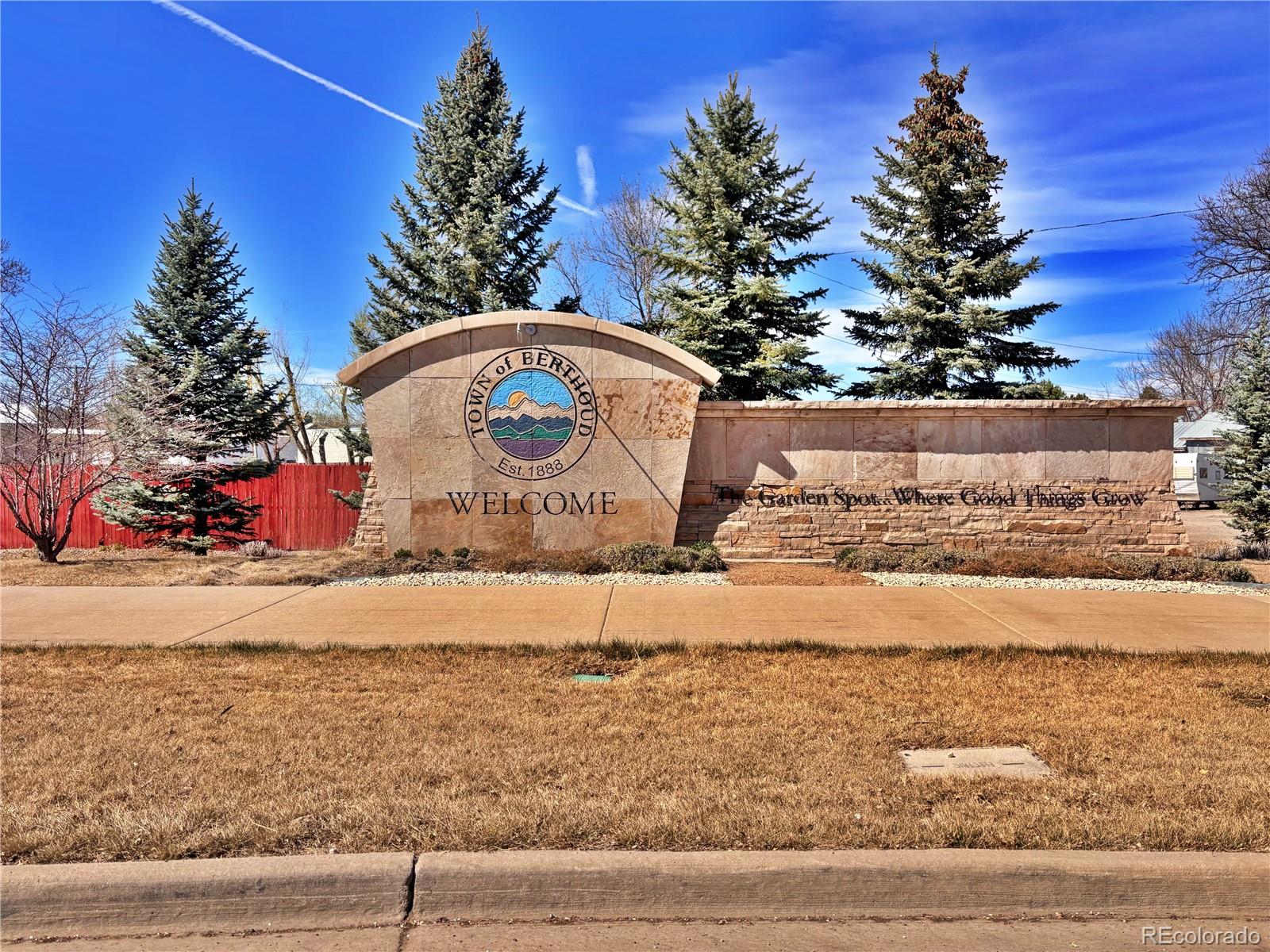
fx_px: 954
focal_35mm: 26
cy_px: 476
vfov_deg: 53.1
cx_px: 635
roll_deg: +3.1
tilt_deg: -2.8
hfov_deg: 67.3
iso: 50
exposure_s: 1/4082
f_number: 1.6
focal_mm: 5.96
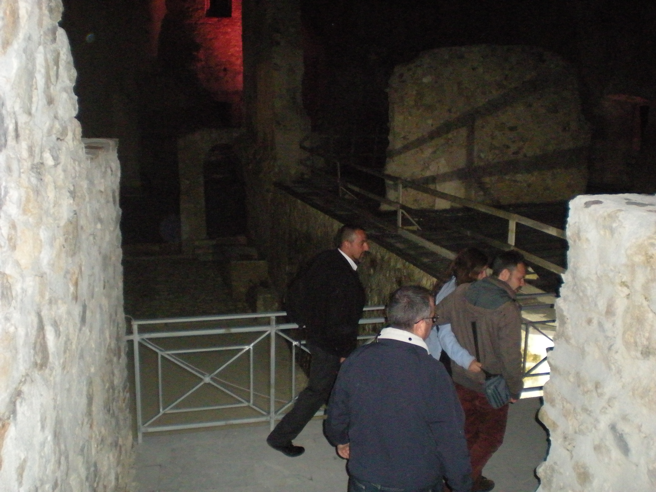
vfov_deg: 37.7
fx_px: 720
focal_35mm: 38
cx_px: 328
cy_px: 246
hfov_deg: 49.0
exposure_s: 1/60
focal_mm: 6.3
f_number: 3.1
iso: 800
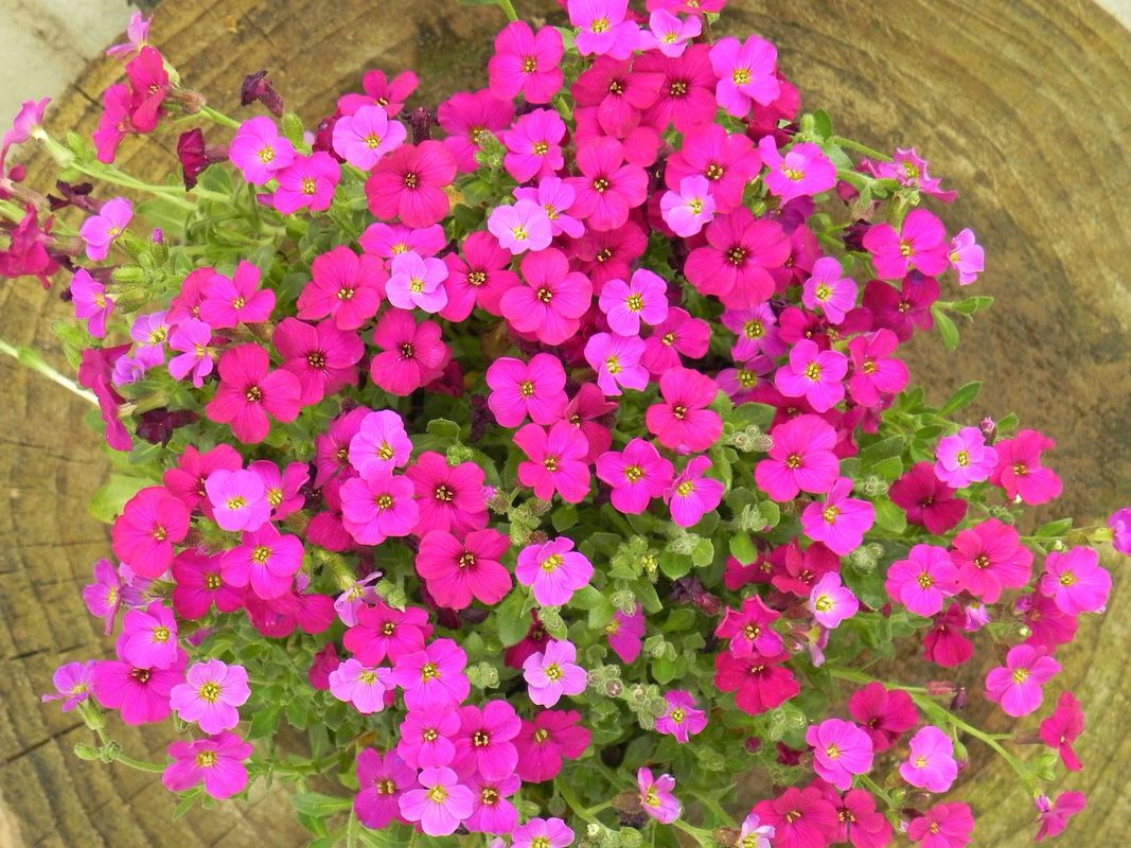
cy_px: 424
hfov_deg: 26.0
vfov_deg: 19.6
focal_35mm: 75
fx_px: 2450
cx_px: 566
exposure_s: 1/200
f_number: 4.5
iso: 160
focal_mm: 13.4
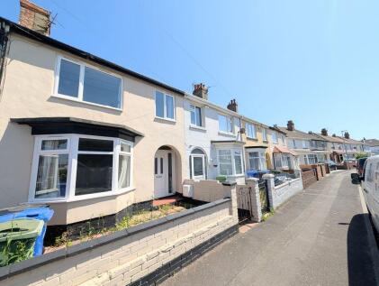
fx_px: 132
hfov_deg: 110.5
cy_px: 143
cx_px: 190
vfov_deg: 94.6
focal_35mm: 12
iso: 61
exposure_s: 1/4184
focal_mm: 2.02
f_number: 1.7
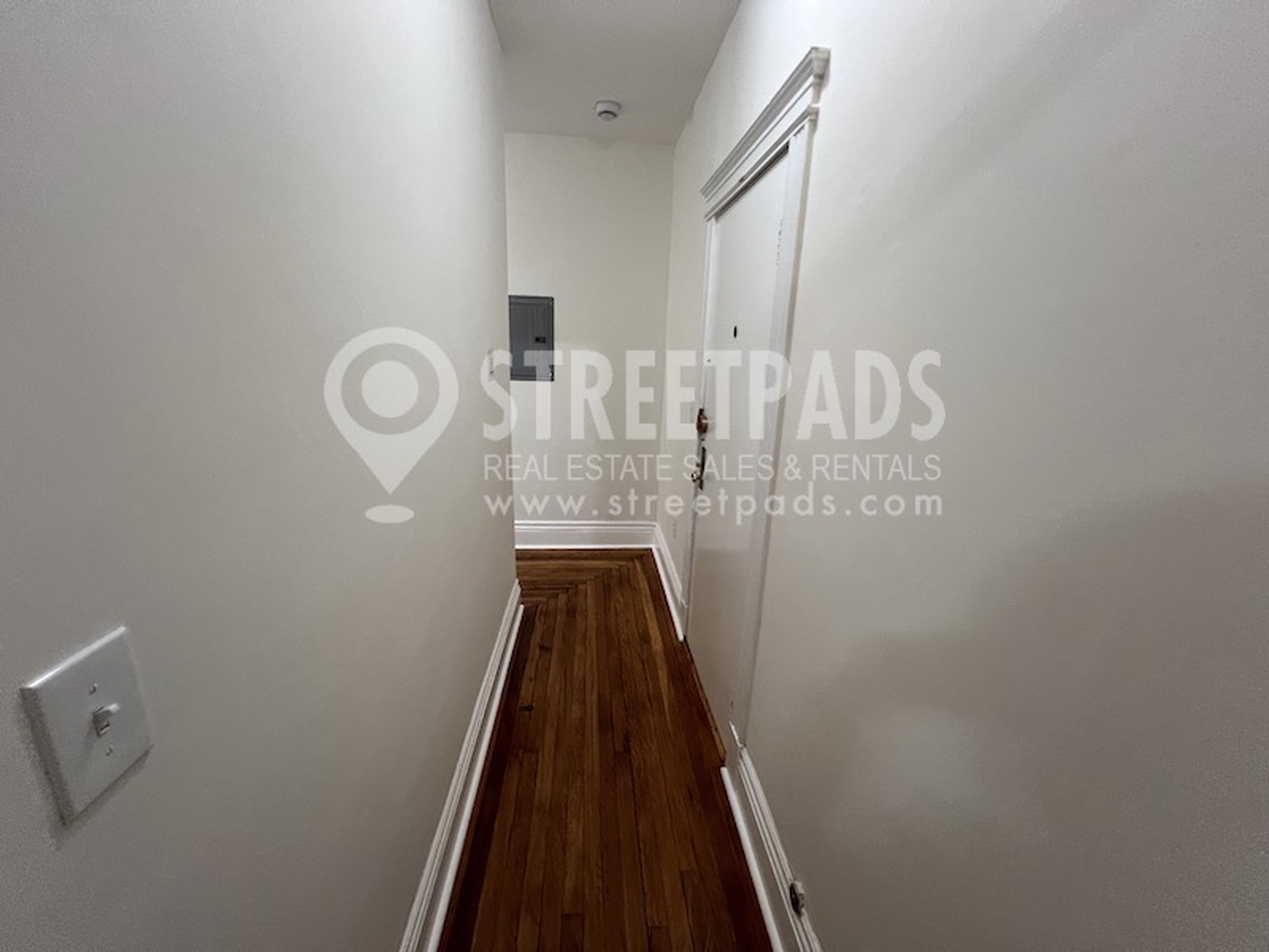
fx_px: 477
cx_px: 634
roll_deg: -0.5
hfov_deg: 106.2
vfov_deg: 89.9
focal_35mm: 13
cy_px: 476
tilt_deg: -14.7
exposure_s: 1/60
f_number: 1.8
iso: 200
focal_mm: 1.57
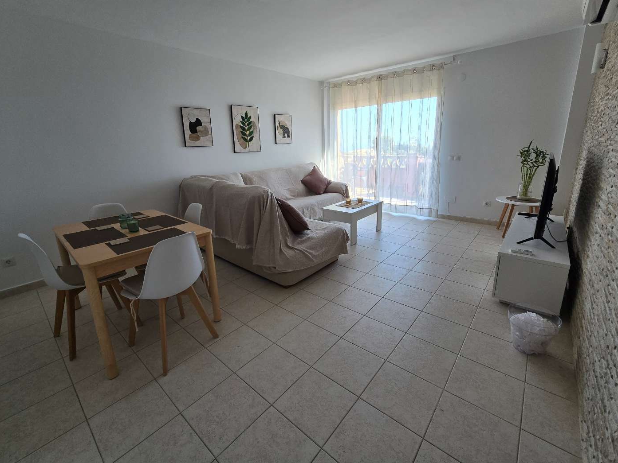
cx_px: 302
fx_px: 250
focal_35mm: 14
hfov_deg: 102.0
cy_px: 218
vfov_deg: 85.6
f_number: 2.2
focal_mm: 2.2
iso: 64
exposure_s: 1/100
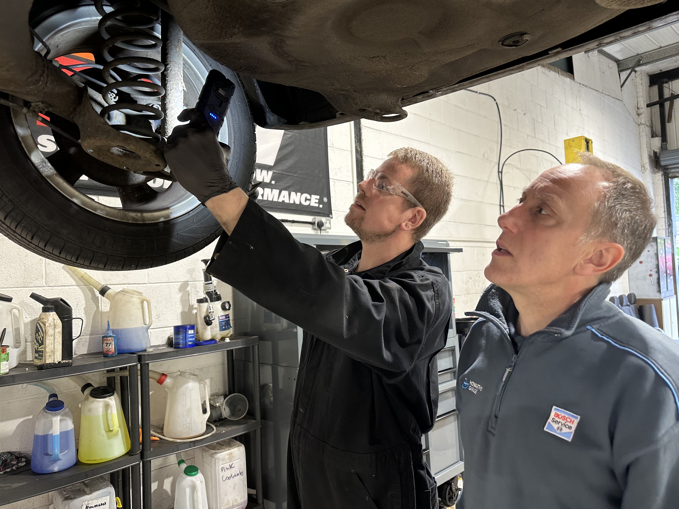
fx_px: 471
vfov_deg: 56.8
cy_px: 254
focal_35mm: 24
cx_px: 340
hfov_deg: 71.6
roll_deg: +2.8
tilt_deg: +2.2
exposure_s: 1/49
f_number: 1.78
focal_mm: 6.86
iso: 125
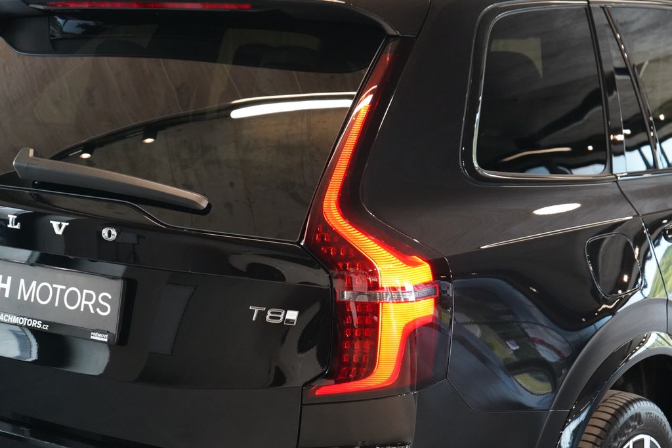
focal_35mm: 70
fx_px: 1307
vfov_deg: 19.5
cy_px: 224
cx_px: 336
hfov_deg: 28.8
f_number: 5.6
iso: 10000
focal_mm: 70
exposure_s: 1/160
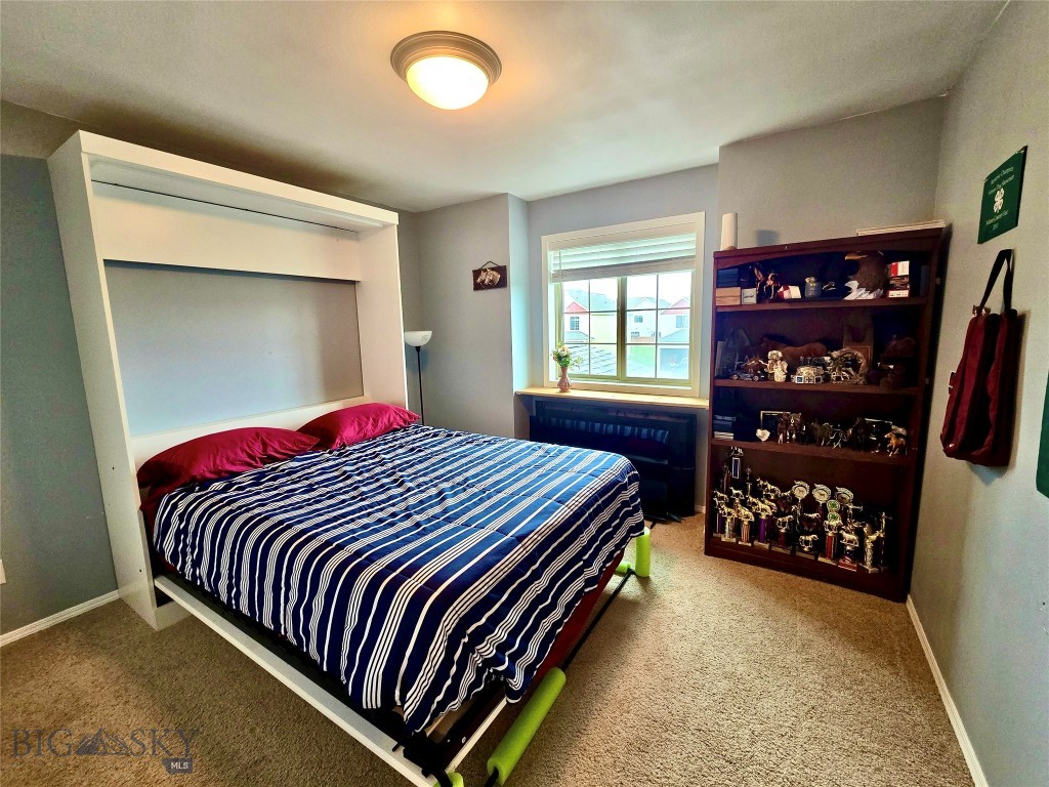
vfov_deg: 89.9
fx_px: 394
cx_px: 524
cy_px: 394
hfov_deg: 106.2
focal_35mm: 13
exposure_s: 1/60
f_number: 2.2
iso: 200
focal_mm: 2.2
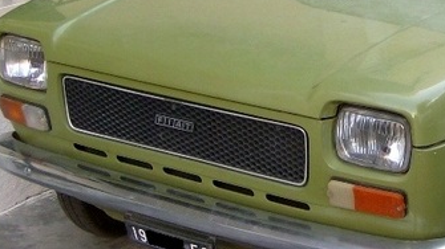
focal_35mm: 75
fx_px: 884
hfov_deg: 27.6
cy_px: 38
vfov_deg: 15.9
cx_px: 365
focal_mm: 6
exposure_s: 1/122
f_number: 2.8
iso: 100
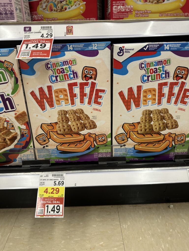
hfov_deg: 56.8
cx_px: 94
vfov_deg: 71.6
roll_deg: +0.1
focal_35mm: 24
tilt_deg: -24.4
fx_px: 175
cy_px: 126
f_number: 1.78
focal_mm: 6.86
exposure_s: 1/61
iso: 125
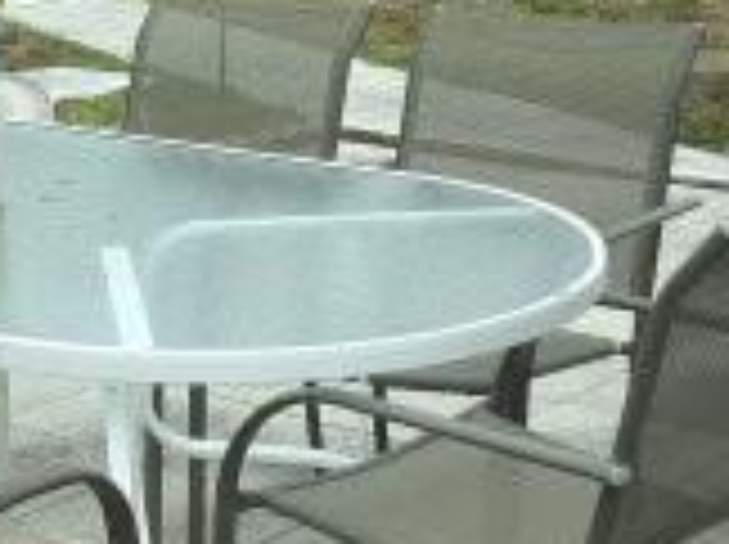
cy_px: 274
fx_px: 1998
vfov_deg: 15.5
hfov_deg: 20.1
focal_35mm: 95
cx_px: 9
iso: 100
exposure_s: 1/927
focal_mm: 4.3
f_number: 3.2
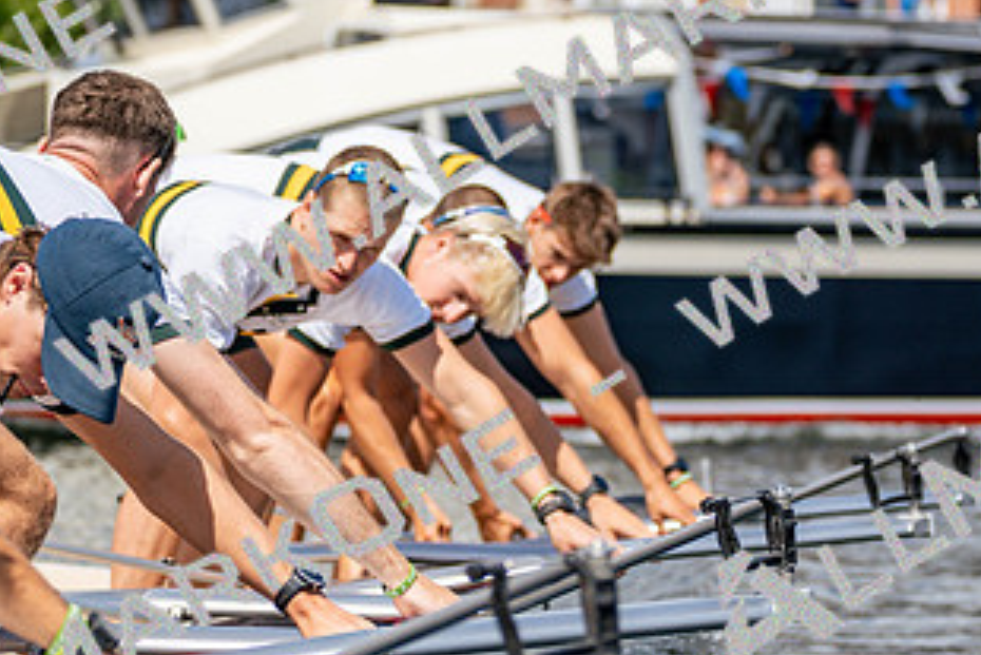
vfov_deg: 5.5
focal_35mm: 249
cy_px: 400
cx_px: 446
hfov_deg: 8.3
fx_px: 6788
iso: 100
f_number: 5
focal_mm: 133
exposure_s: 1/1600
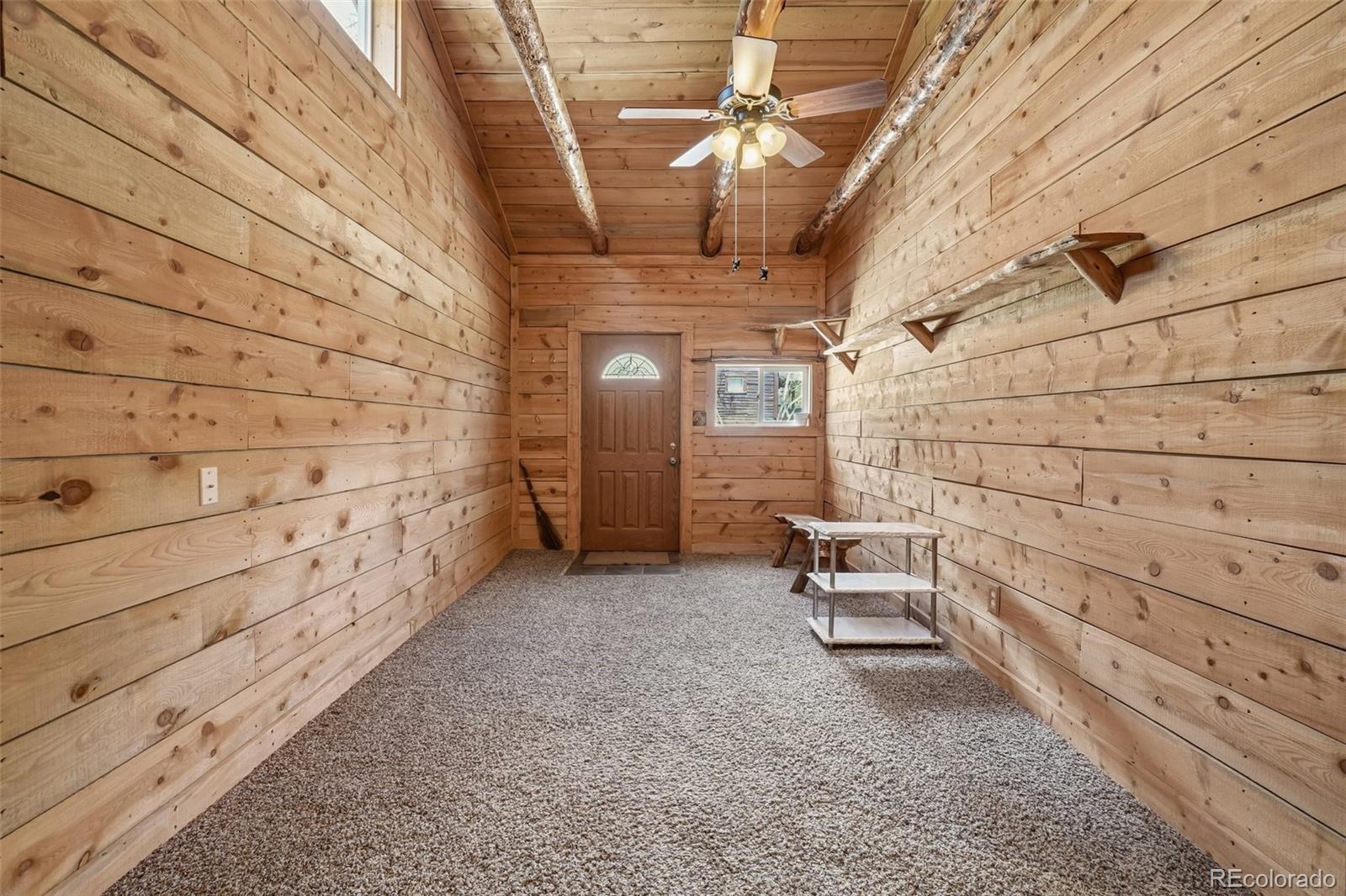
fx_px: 561
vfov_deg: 77.3
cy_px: 448
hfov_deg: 100.4
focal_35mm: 15
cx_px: 673
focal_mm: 10
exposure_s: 1/3.33
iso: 400
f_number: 8
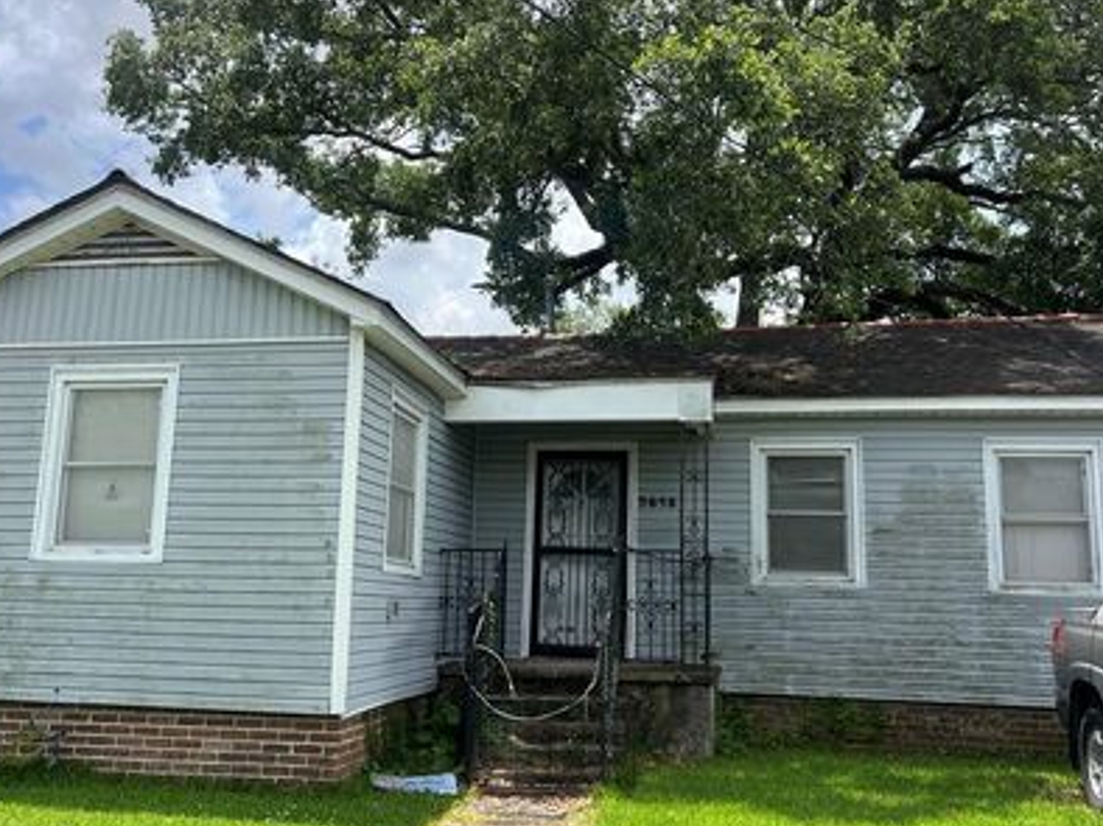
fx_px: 1051
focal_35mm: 33
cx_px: 526
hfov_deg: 55.4
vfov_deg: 42.9
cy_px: 405
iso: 50
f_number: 1.5
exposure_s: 1/2915
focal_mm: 5.7
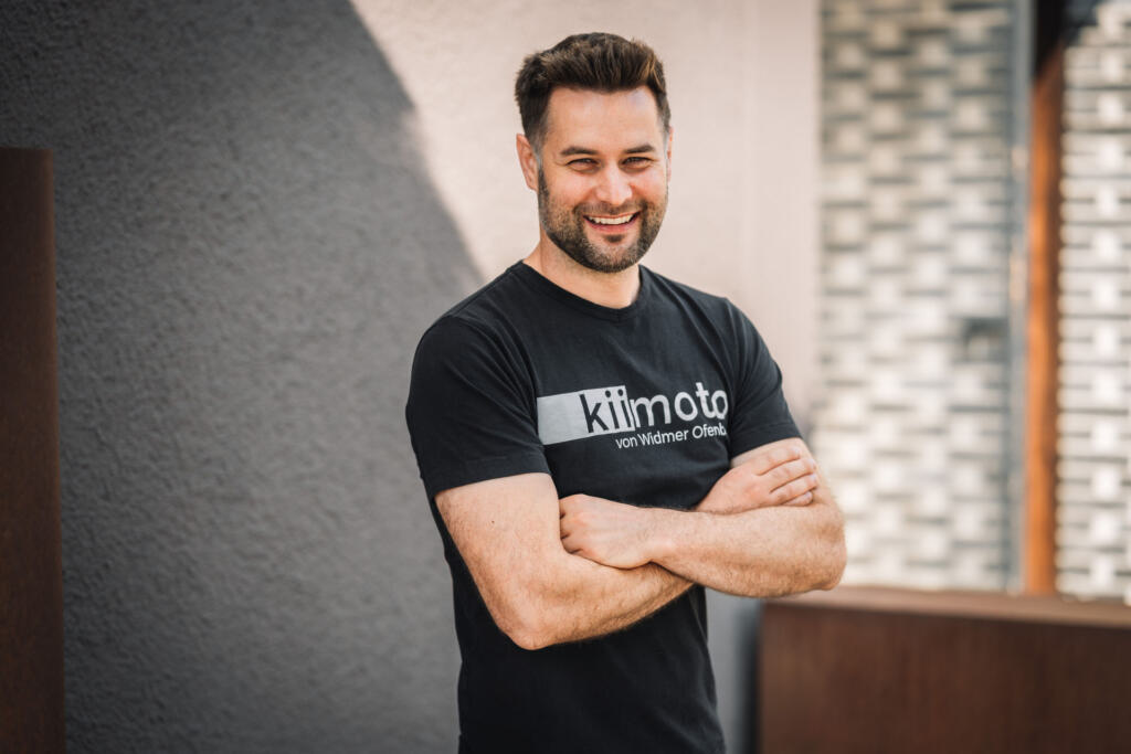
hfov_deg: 23.9
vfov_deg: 16.1
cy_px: 377
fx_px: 2671
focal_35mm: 85
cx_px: 566
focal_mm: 85
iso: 100
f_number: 2.2
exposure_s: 1/640
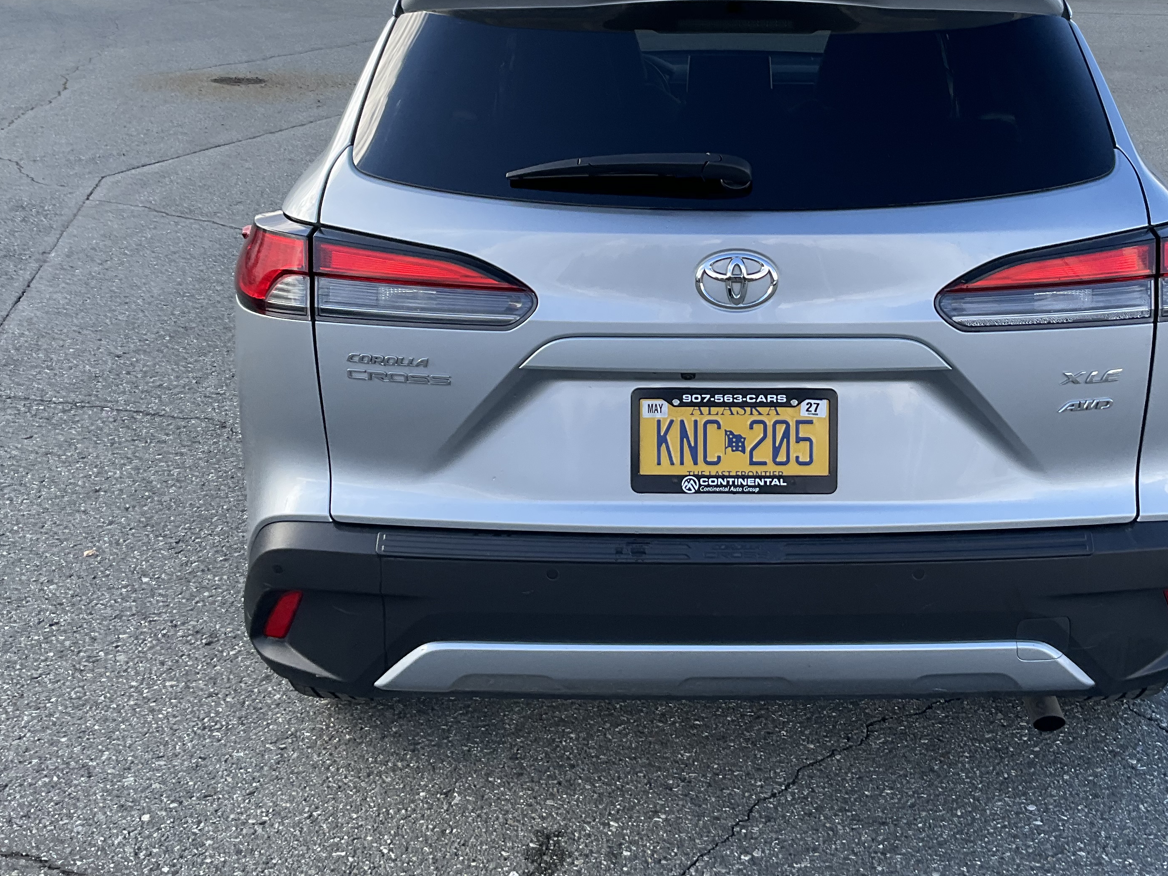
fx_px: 1417
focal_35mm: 42
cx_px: 736
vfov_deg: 34.2
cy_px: 326
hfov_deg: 44.4
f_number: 1.8
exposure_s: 1/383
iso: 25
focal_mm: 3
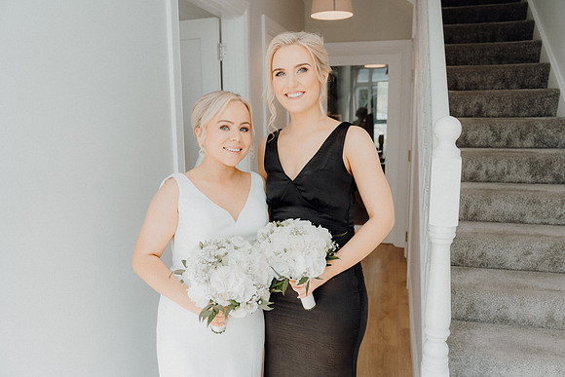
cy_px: 188
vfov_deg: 45.0
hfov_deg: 63.6
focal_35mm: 29
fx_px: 455
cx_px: 282
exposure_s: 1/160
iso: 125
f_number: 3.5
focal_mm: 29
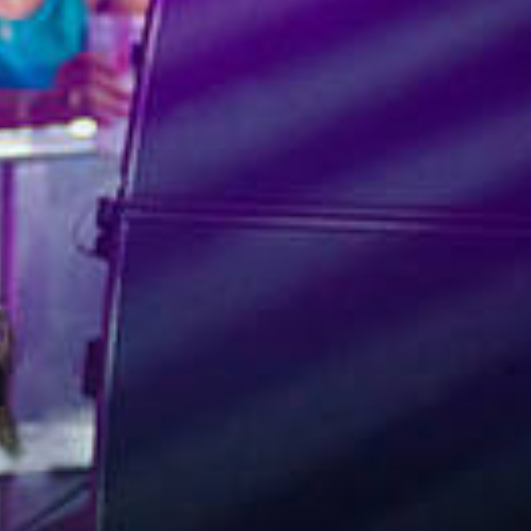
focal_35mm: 374
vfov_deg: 4.7
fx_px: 6491
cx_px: -314
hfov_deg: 4.6
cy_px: -6
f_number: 2.8
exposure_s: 1/640
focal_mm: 100
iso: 4000
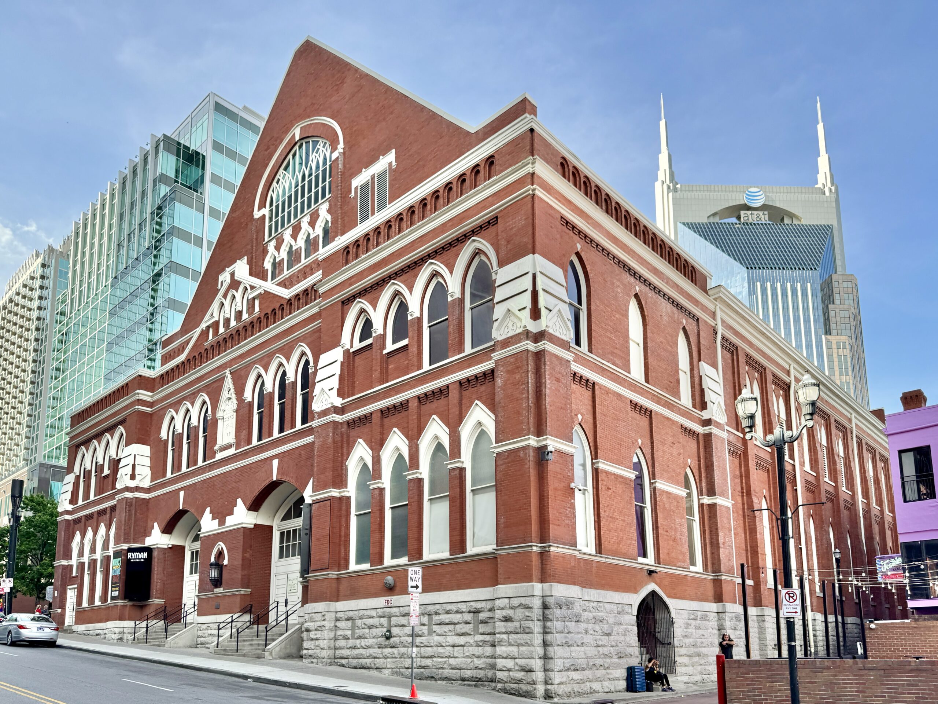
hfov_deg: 71.6
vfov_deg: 56.8
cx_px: 469
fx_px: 650
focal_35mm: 24
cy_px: 352
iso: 80
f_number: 1.78
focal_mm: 6.76
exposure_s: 1/995
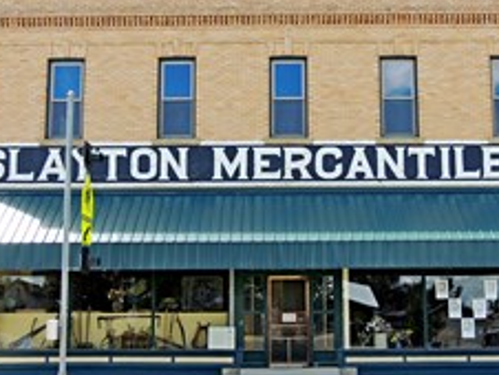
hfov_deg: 36.1
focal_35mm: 53
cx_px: 267
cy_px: 188
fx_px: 765
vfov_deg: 27.6
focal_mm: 5.3
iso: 100
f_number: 3.1
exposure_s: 1/400
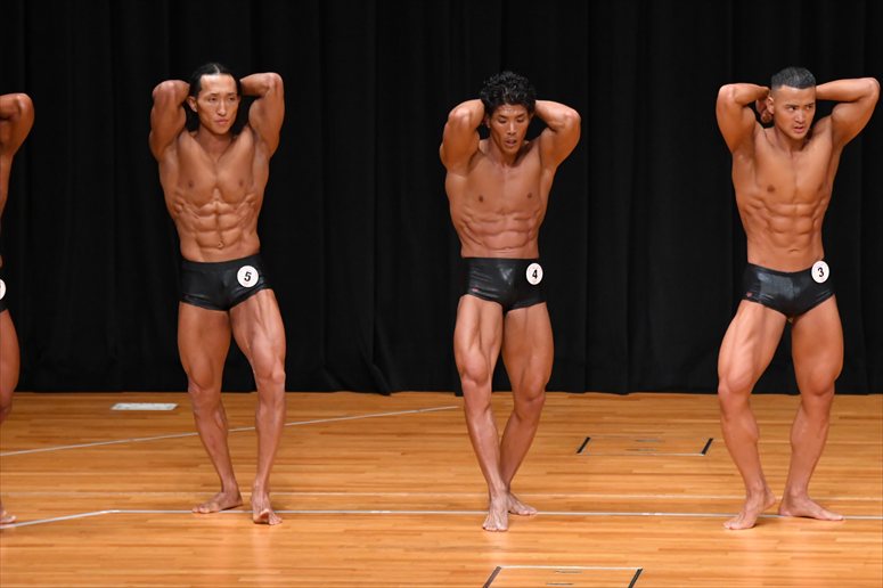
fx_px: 6619
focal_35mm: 270
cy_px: 294
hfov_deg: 7.6
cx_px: 442
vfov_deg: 5.1
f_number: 5.6
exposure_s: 1/400
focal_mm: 180
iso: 4000
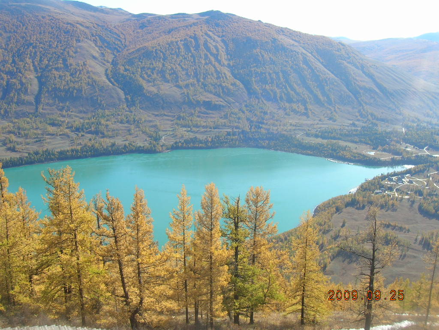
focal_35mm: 34
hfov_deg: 54.0
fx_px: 431
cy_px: 165
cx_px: 220
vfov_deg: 41.8
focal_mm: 5.7
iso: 50
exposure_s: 1/164
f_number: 4.9
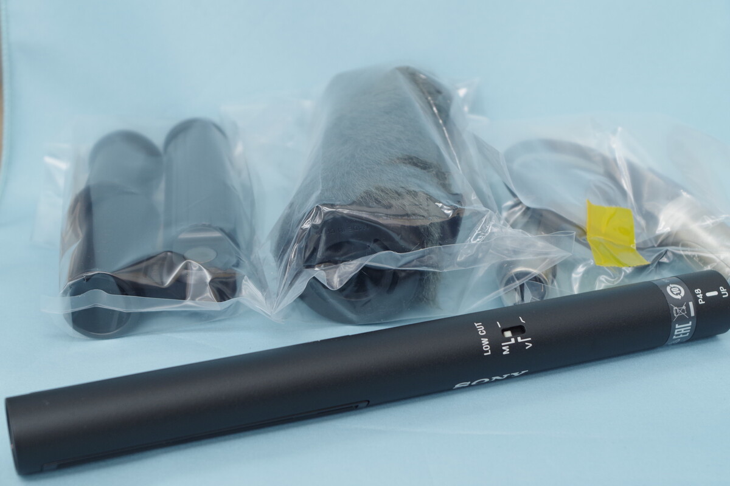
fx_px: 1308
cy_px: 243
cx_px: 365
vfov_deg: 21.1
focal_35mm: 64
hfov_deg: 31.2
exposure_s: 1/15
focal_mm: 43
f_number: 7.1
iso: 400
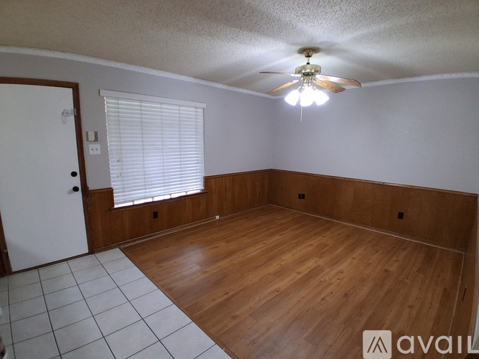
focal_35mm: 17
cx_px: 240
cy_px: 180
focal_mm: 1.4
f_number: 2.2
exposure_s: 1/40
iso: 320
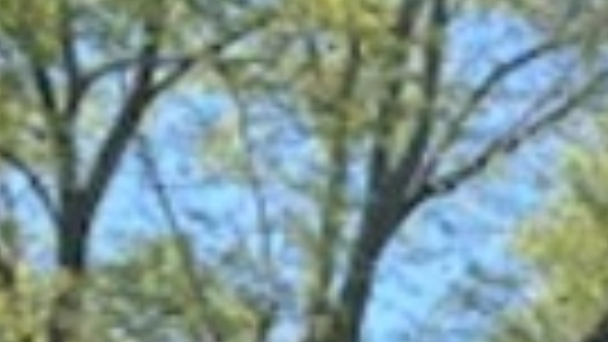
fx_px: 2161
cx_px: 977
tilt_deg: +7.0
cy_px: 801
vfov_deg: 8.4
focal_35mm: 134
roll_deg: +0.8
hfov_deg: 14.6
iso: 32
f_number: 1.8
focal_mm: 4.25
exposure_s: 1/387
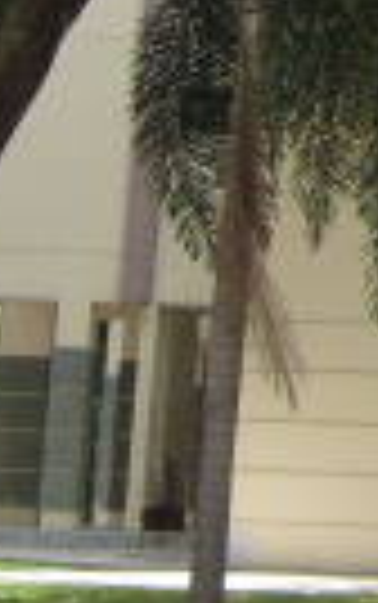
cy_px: -176
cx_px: 806
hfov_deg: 8.2
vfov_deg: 13.3
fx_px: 2500
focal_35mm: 152
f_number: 2.8
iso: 80
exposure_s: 1/250
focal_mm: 5.8
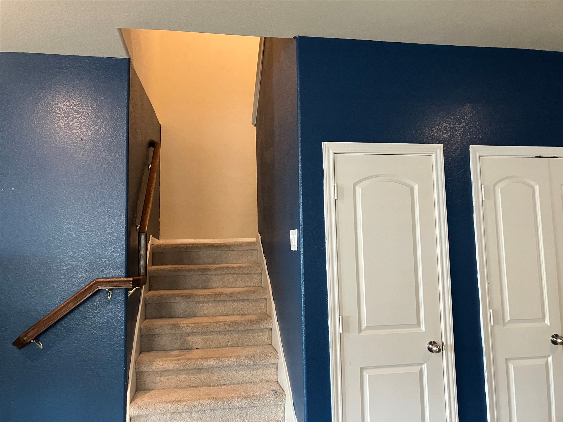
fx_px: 455
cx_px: 282
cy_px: 211
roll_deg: +1.2
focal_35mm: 28
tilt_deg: +6.9
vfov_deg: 49.7
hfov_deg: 63.4
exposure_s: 1/60
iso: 320
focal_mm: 3.99
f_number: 1.8
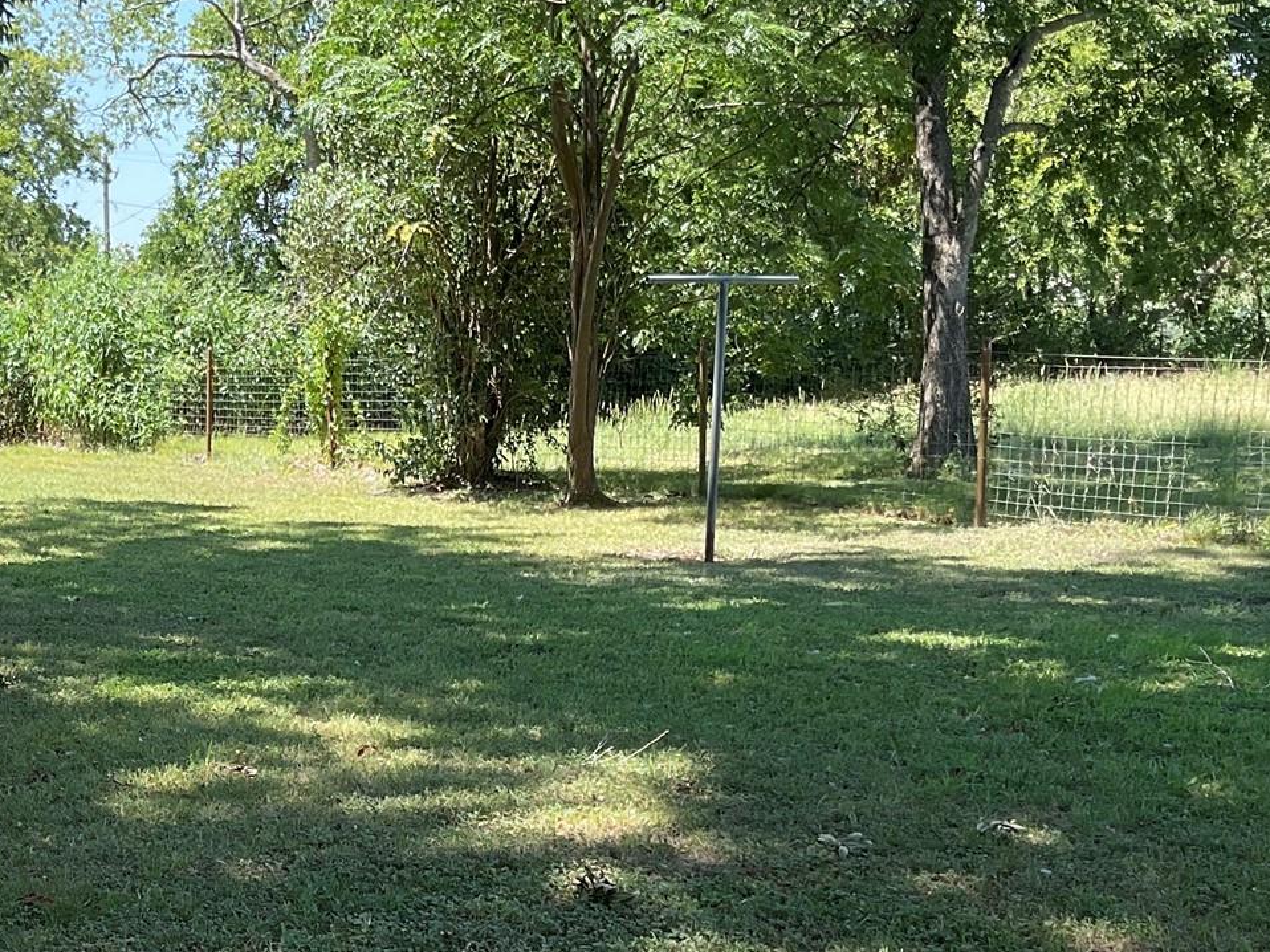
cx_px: 33
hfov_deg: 29.4
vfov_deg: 23.6
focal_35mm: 62
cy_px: 613
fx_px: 2274
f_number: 1.8
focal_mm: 3
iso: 16
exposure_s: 1/297
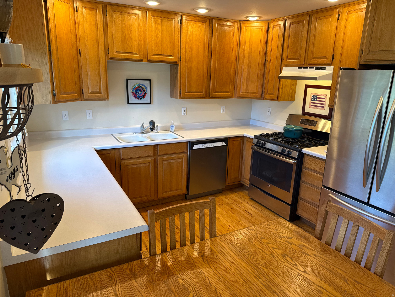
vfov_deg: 56.8
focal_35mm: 24
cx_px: 198
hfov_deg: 71.6
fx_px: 274
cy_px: 148
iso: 160
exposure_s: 1/120
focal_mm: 6.76
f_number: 1.78
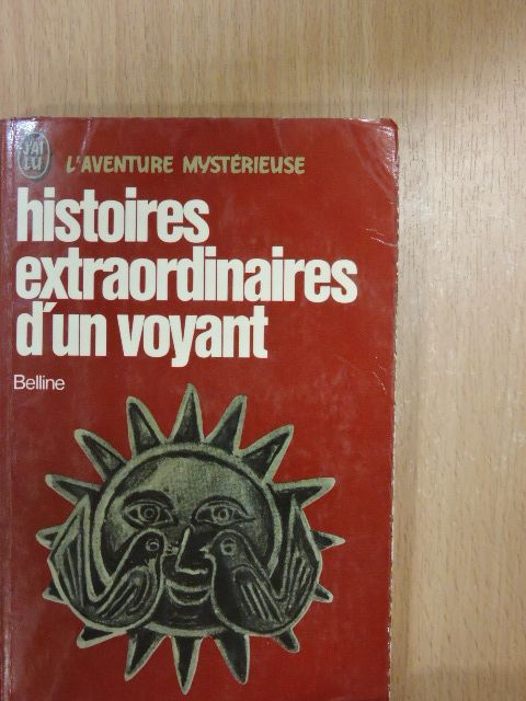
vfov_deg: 27.8
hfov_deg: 21.0
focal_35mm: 70
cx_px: 263
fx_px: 1418
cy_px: 350
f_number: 4.5
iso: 1600
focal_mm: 12.5
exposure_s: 1/60
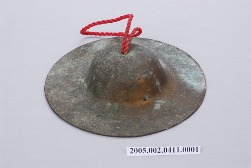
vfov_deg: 13.1
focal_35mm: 105
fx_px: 733
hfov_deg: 19.4
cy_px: 84
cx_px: 126
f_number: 20
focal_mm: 70
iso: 100
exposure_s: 1/80
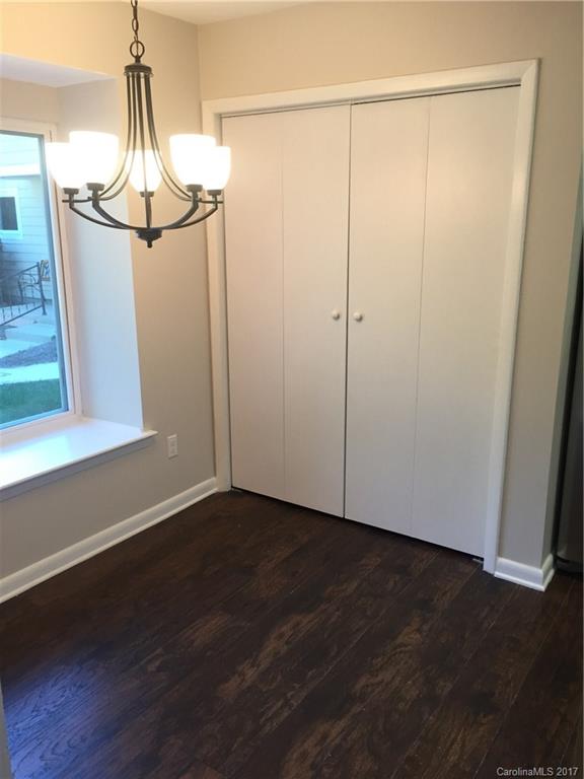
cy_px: 390
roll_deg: +0.0
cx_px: 292
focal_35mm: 29
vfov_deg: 61.7
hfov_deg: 48.2
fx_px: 652
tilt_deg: -13.1
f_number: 2.2
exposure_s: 1/30
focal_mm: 4.15
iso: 40
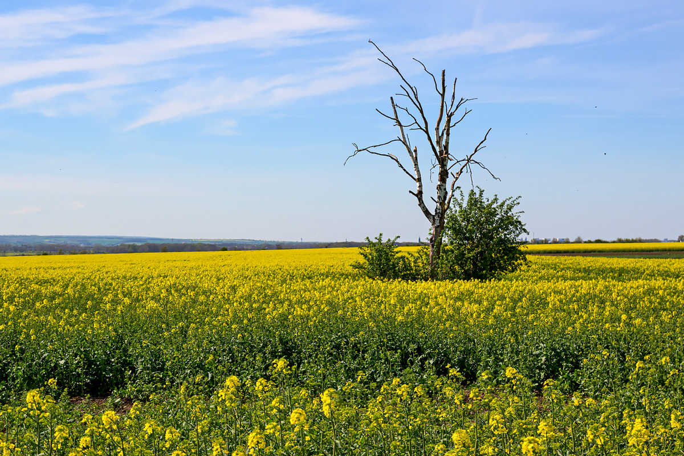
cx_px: 342
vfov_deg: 18.2
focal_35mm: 75
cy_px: 228
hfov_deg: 27.0
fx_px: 1425
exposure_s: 1/1250
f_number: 8
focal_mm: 50
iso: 200
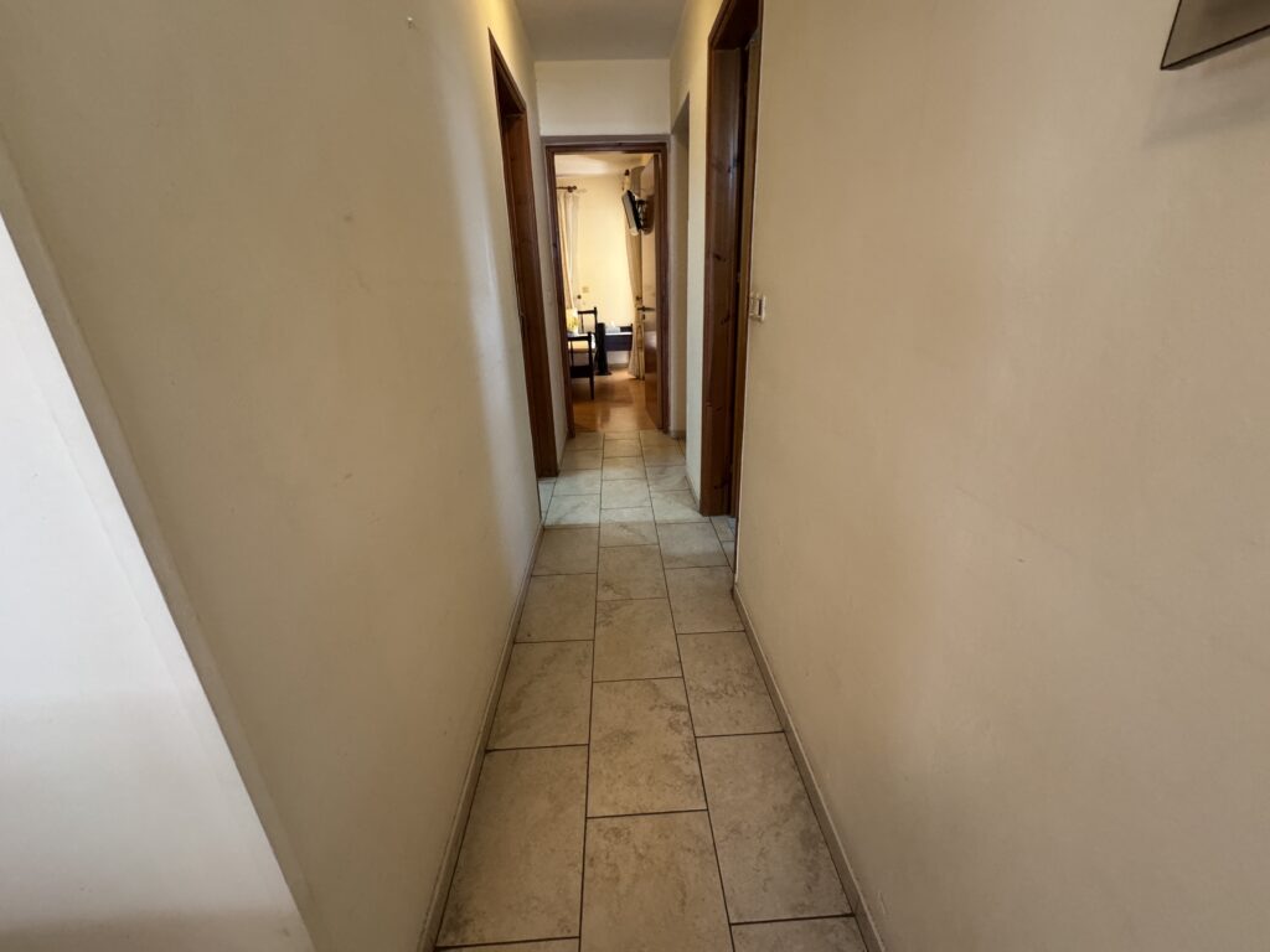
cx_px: 635
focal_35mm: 14
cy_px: 476
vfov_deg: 85.7
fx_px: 514
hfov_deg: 102.1
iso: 320
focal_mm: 2.22
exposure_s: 1/50
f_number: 2.2
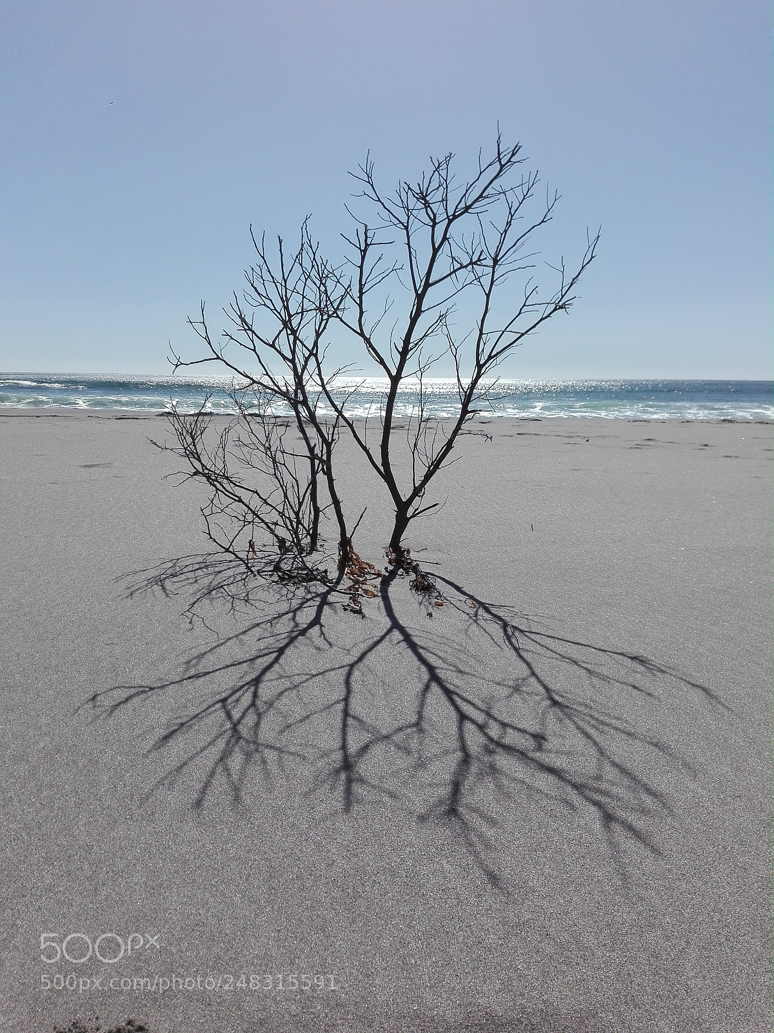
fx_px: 805
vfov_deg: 65.3
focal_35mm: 27
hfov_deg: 51.4
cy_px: 516
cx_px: 387
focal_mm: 3.79
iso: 100
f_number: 2
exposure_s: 1/3090
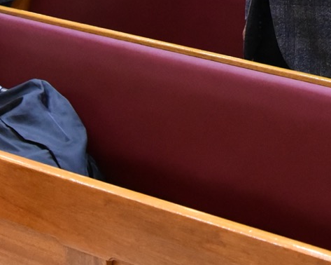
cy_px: -170
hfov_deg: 10.2
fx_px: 1792
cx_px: 487
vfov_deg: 8.2
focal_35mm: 183
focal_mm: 48
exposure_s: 1/160
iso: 6400
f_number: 5.6
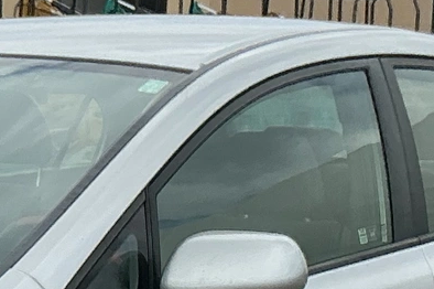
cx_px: -135
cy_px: 374
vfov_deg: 9.1
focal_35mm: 148
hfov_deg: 13.4
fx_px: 1783
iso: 25
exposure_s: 1/1490
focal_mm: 3
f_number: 1.8
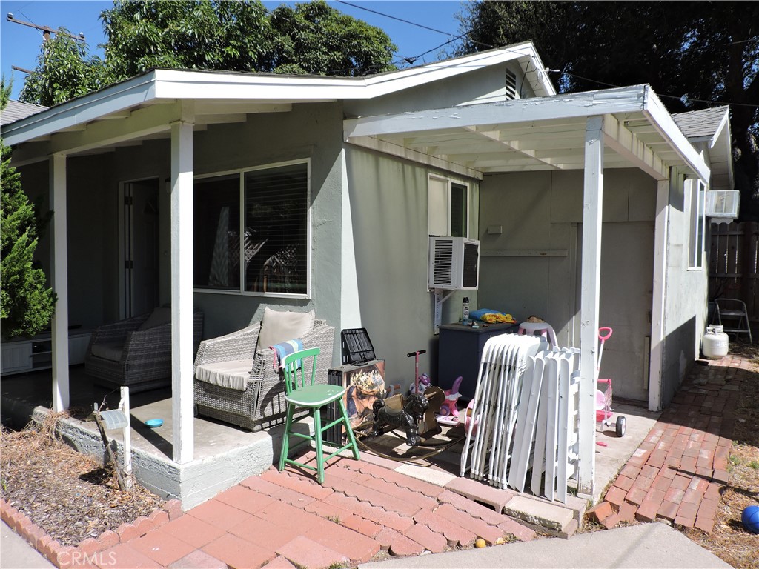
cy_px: 284
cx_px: 380
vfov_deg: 56.8
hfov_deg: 71.6
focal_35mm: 24
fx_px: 526
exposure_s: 1/1000
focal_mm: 4.3
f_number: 3
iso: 100
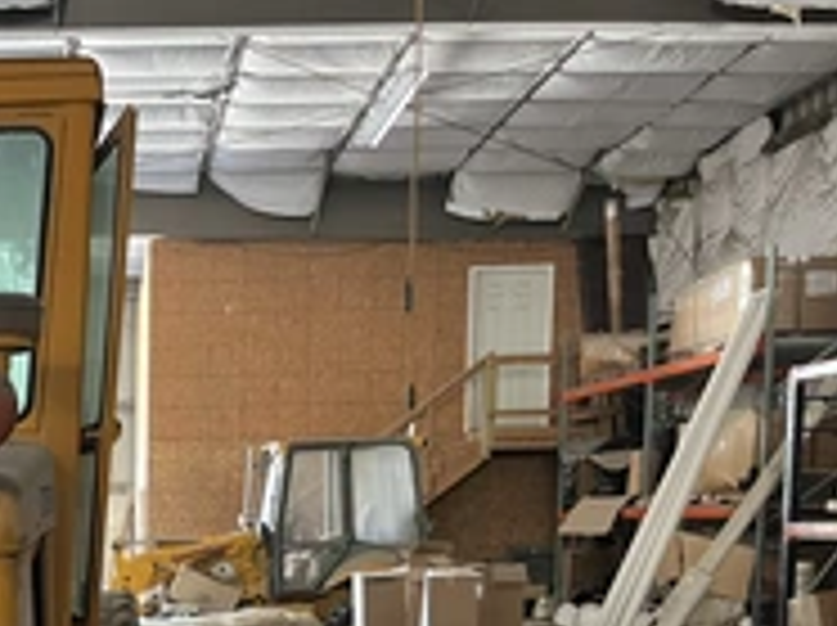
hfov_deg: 31.1
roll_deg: +2.0
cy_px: 662
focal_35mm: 56
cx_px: -54
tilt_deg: -4.0
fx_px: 1352
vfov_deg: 24.5
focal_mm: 5.1
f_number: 1.6
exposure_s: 1/46
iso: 500
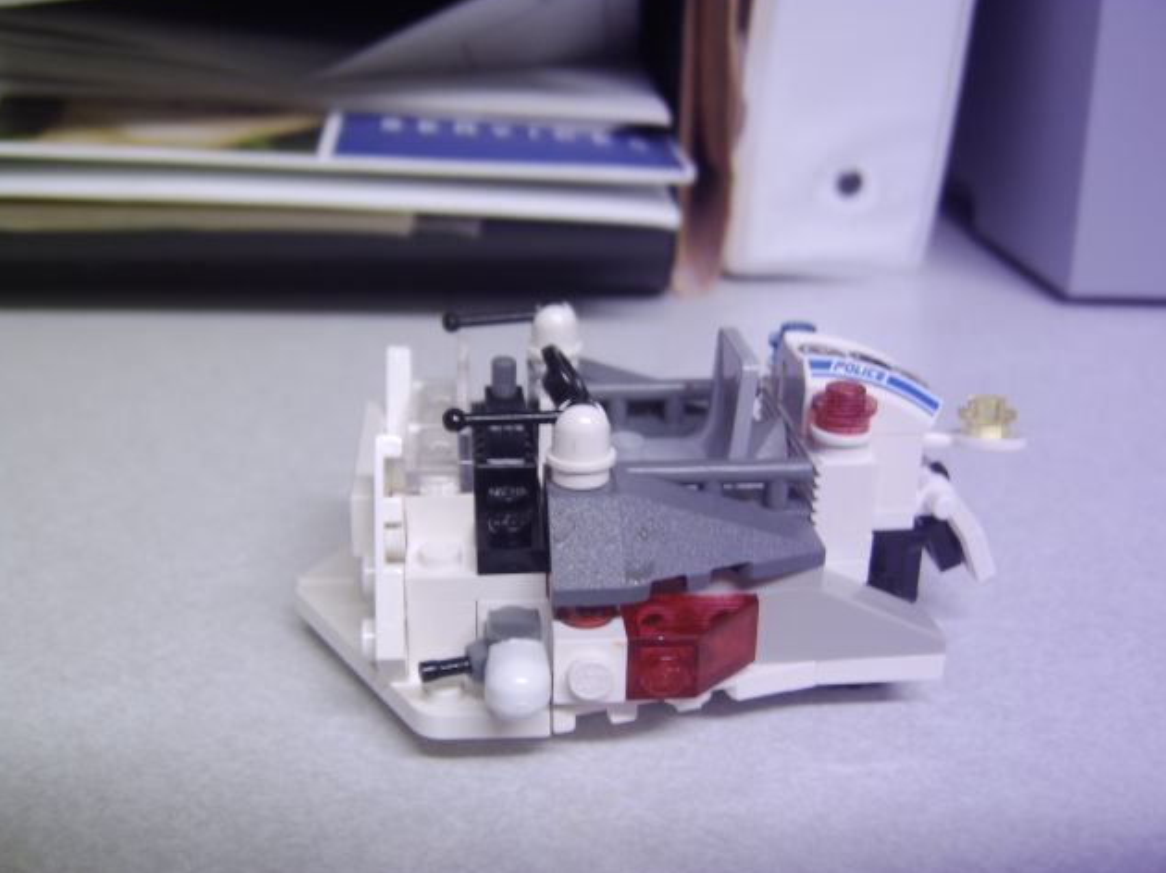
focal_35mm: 32
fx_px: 1077
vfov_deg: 44.1
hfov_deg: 56.8
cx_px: 585
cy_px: 431
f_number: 2.7
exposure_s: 1/7
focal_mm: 8.13
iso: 71
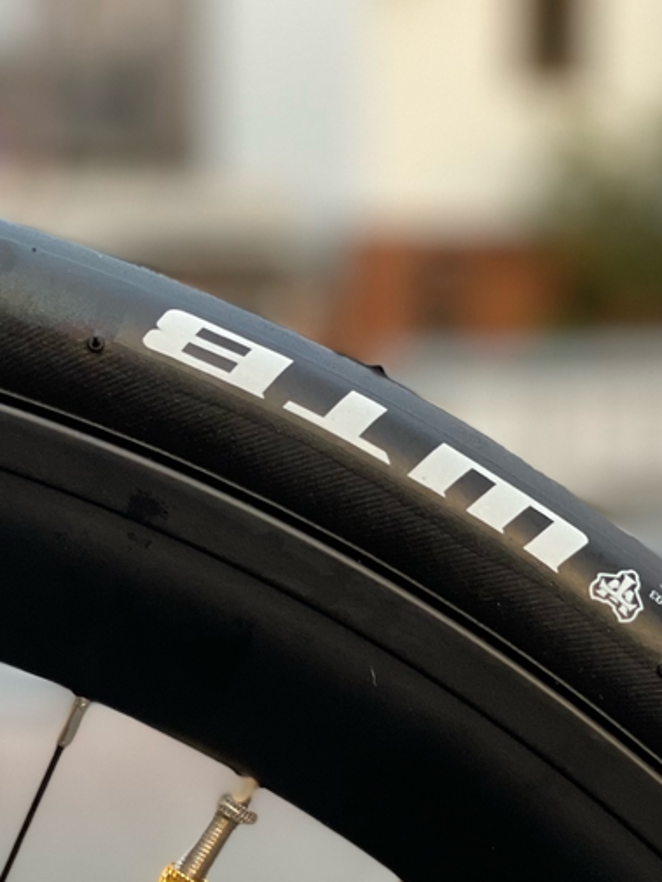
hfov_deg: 14.3
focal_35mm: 103
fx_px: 2625
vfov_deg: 18.7
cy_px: 830
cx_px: 103
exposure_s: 1/122
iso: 160
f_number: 2
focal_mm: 6
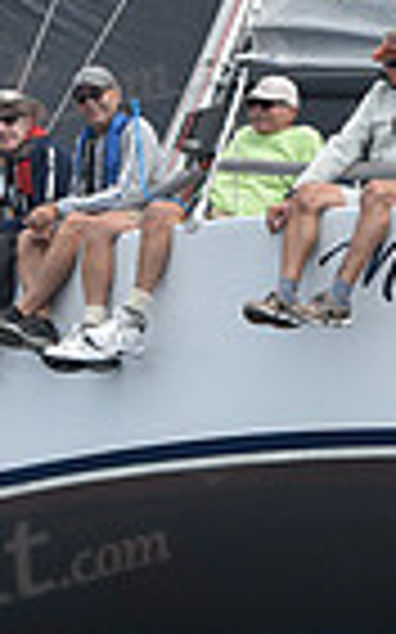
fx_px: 8107
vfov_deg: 4.5
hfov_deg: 2.8
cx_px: 405
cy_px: 313
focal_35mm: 469
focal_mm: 112
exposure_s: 1/800
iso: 250
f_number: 10
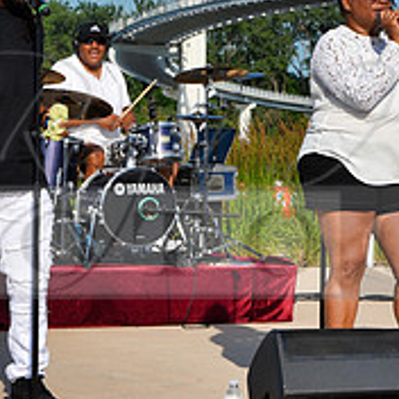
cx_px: 415
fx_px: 1904
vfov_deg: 12.0
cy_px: 153
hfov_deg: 11.8
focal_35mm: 146
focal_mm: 52
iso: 200
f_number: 10
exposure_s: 1/400
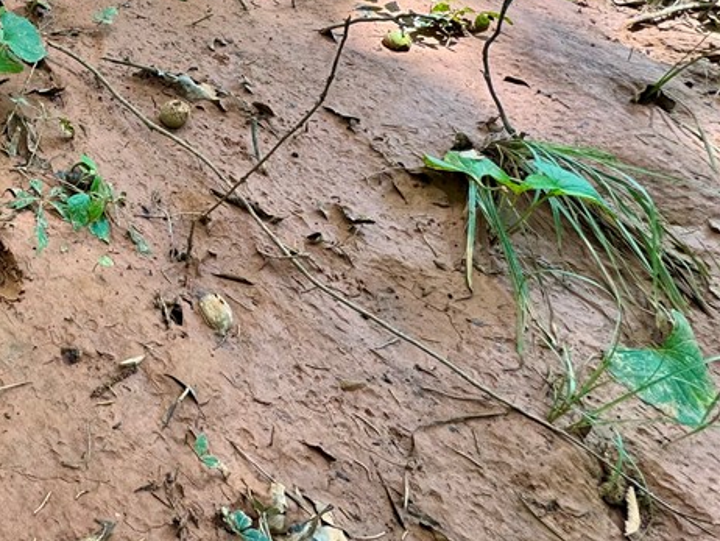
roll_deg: -3.7
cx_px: -76
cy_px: 51
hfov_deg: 44.2
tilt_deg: -34.2
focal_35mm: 31
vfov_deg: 41.7
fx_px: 645
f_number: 2.2
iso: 80
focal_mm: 2.22
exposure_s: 1/99
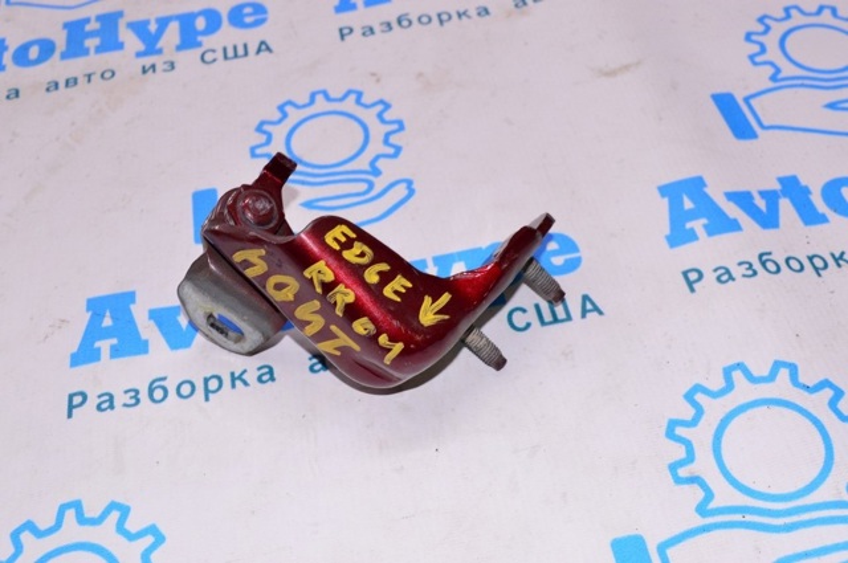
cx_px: 424
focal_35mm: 44
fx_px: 1023
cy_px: 282
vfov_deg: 30.8
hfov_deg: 45.0
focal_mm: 29
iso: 1600
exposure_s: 1/160
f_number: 8
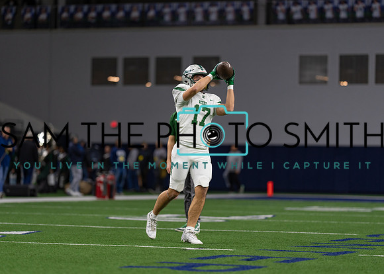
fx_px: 1542
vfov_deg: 10.2
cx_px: 192
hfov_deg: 14.2
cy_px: 137
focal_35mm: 141
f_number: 1.8
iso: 640
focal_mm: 135
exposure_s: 1/1000
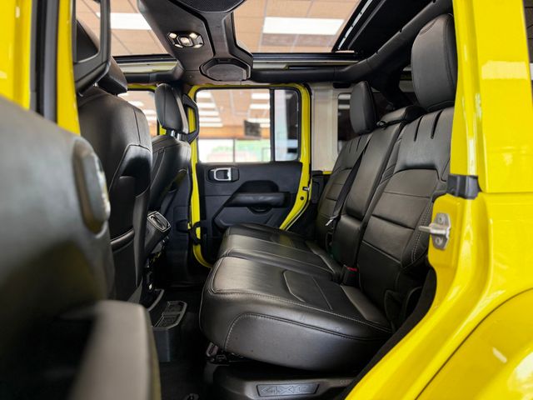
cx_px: 266
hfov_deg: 71.6
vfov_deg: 56.8
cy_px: 200
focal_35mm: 24
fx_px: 370
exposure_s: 1/120
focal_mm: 6.76
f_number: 1.78
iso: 200
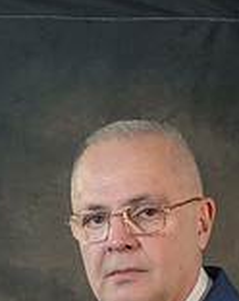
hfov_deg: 5.4
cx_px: 83
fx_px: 2530
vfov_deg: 6.7
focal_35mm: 285
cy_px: 380
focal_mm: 105
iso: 250
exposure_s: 1/100
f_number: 5
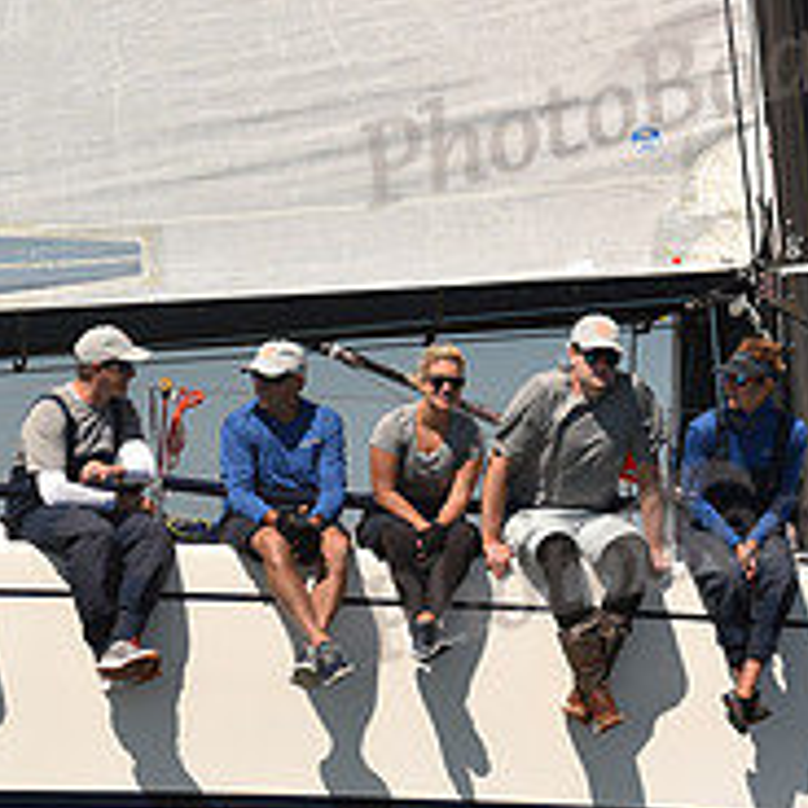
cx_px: 136
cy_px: 384
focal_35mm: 209
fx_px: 5519
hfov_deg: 8.4
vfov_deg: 8.4
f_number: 5.6
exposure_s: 1/1000
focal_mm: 78
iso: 250
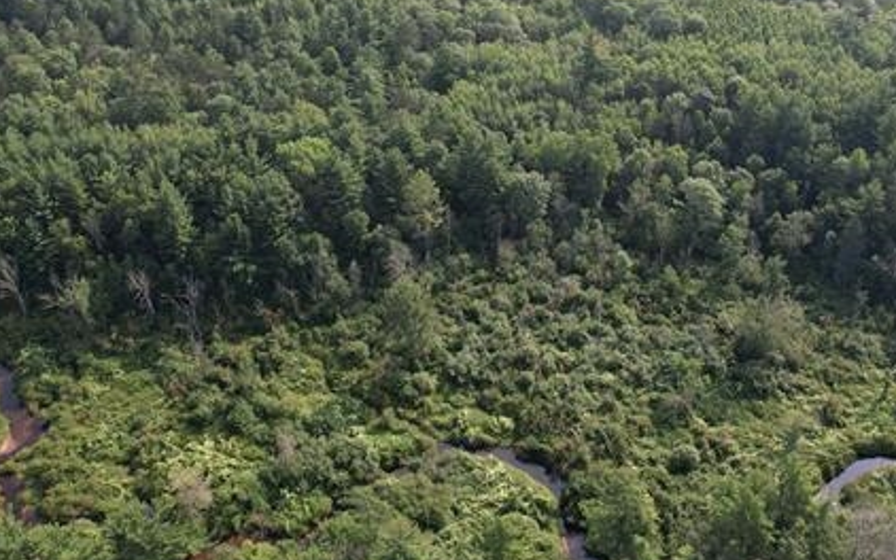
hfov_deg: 56.5
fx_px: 830
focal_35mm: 34
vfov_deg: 36.6
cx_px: 501
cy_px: 157
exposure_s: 1/640
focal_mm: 8.38
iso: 100
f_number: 2.8
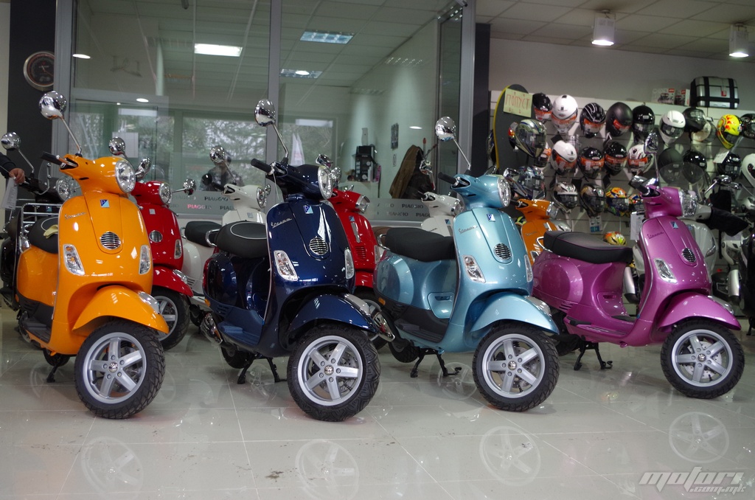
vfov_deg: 34.1
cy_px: 250
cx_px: 378
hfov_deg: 49.6
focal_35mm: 39
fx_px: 816
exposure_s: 1/80
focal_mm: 26.25
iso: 800
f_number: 4
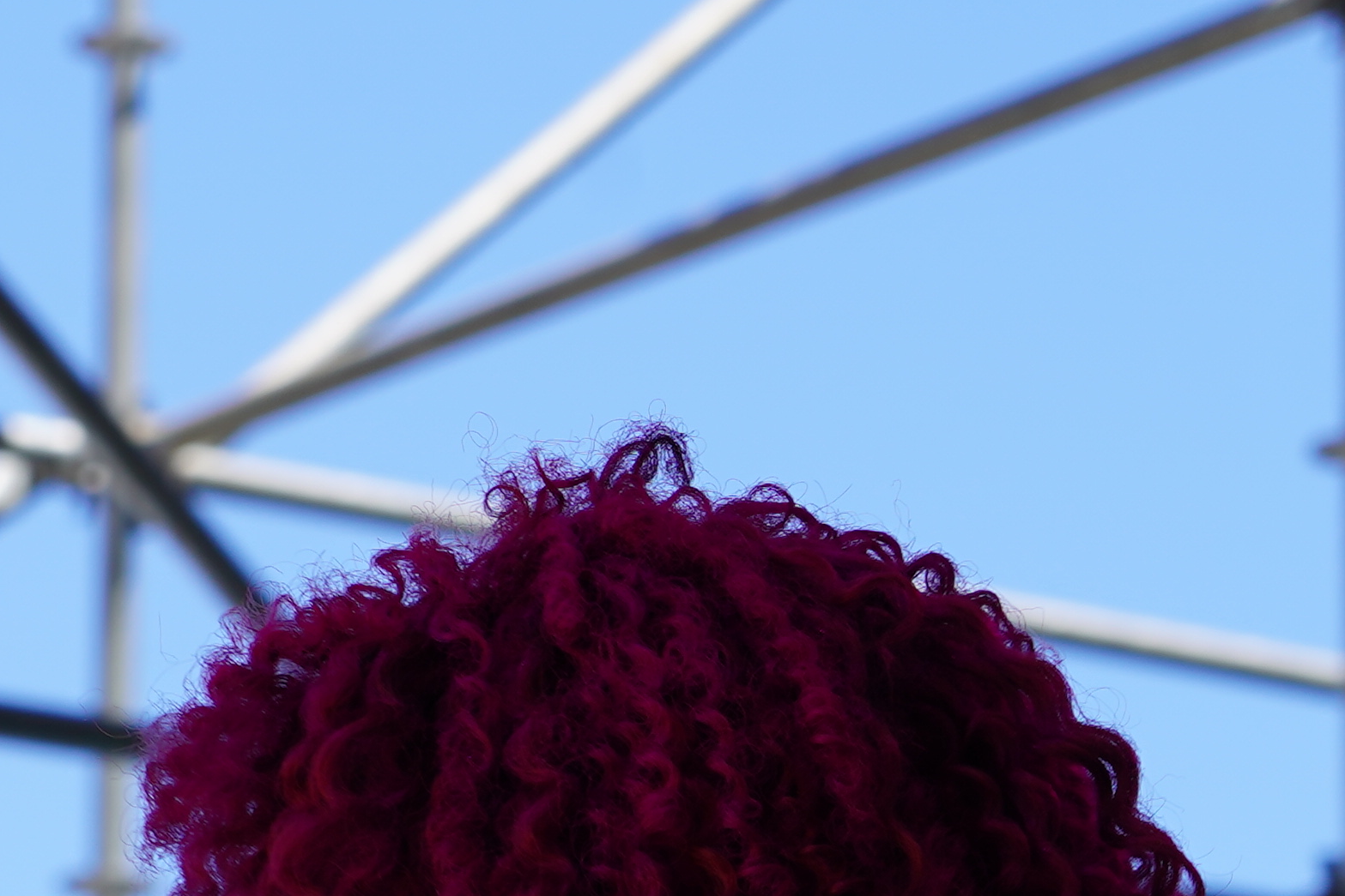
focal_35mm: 402
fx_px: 15019
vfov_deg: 3.4
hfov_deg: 5.1
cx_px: 185
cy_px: 1467
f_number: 6.3
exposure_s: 1/200
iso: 100
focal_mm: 105
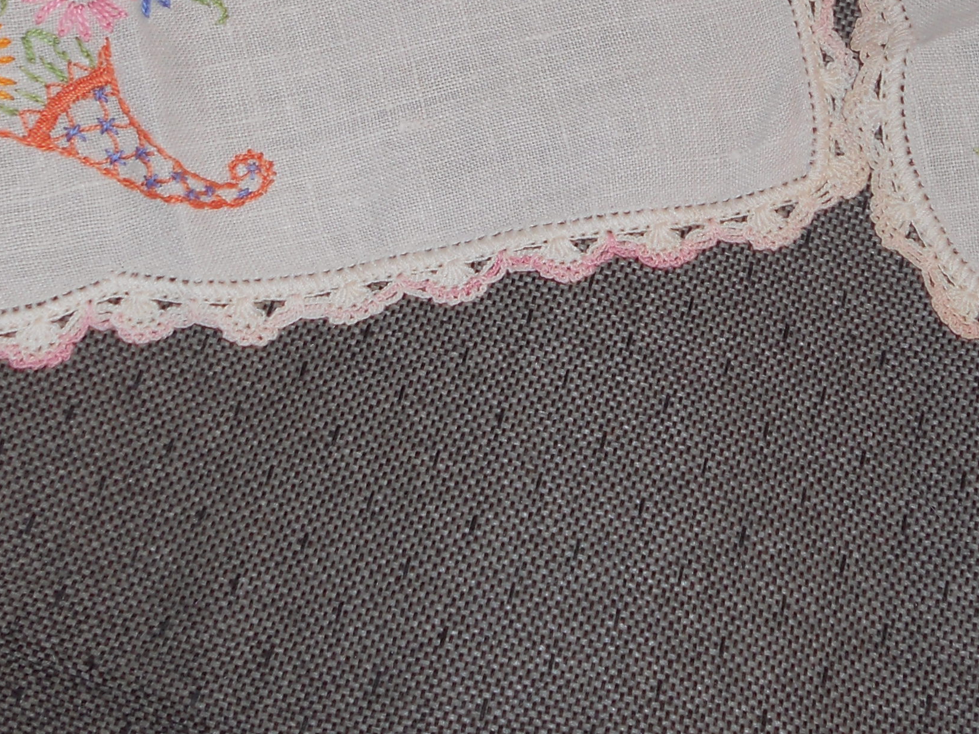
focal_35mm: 78
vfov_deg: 18.3
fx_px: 2206
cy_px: -57
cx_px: 646
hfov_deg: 24.9
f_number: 3.5
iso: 80
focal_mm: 5.8
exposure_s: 1/25
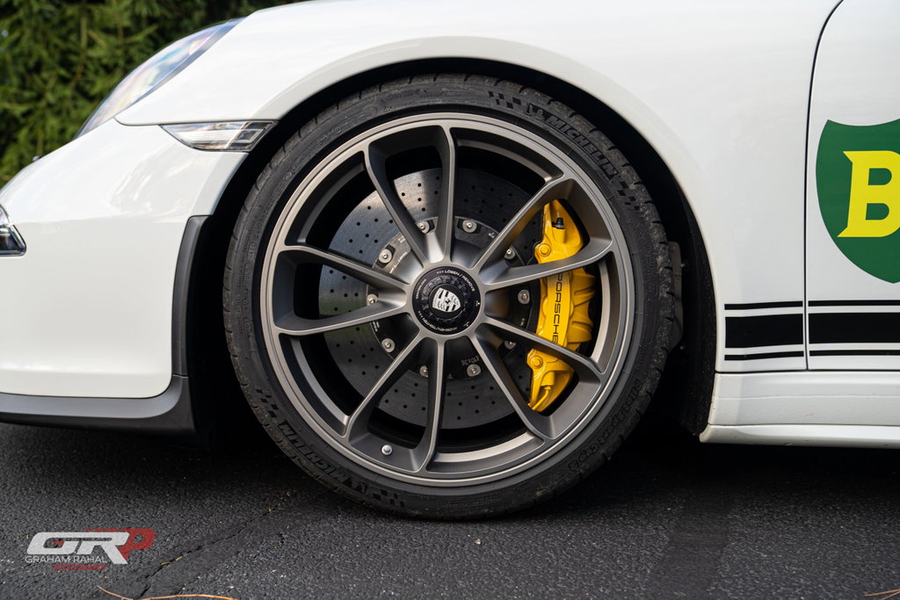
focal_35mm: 36
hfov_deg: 53.1
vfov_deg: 36.9
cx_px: 450
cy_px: 300
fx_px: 900
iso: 100
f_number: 4
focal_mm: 36
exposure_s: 1/125
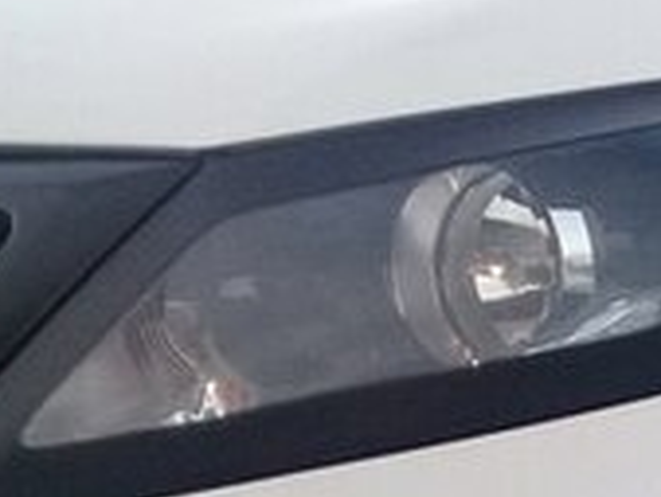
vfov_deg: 11.8
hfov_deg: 14.1
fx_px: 2312
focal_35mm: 121
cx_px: 1240
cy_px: 718
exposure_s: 1/50
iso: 64
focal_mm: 3.3
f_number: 2.2
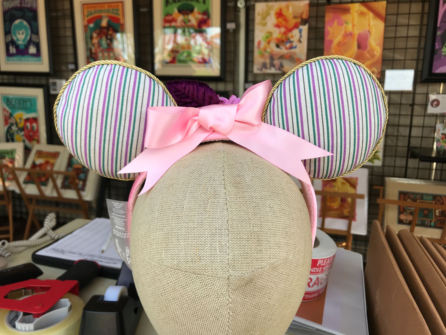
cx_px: 223
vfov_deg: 49.7
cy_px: 168
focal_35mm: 28
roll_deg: -1.4
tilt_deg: -10.5
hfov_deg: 63.4
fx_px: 361
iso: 20
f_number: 1.8
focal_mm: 3.99
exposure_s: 1/287
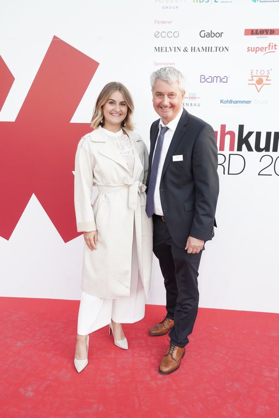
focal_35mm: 33
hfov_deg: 40.0
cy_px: 209
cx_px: 140
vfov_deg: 57.2
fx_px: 383
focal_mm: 33
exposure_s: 1/250
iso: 1600
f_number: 7.1
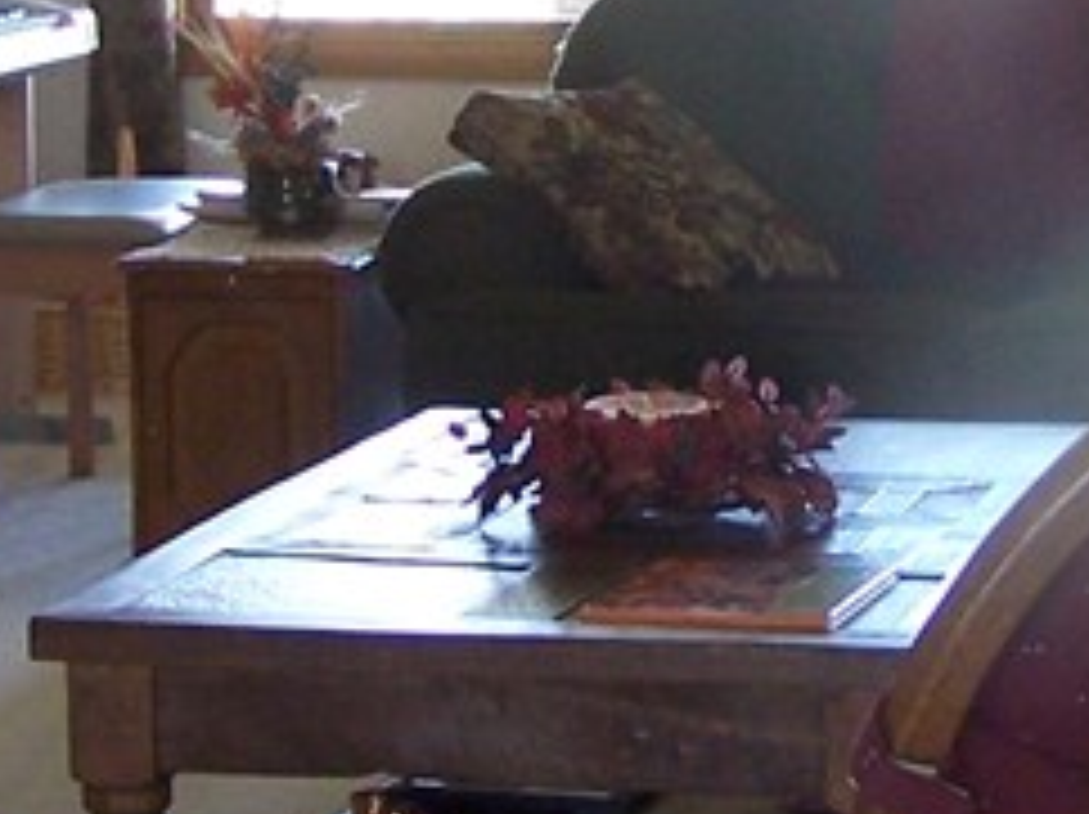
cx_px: 968
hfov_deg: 12.2
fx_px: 5060
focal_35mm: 161
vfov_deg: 9.2
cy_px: 90
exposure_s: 1/20
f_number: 2.8
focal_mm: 6.3
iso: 140
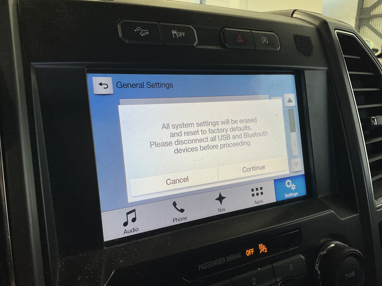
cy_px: 143
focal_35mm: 29
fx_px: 320
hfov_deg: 61.7
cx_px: 191
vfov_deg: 48.2
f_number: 1.8
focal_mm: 3
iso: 50
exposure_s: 1/120
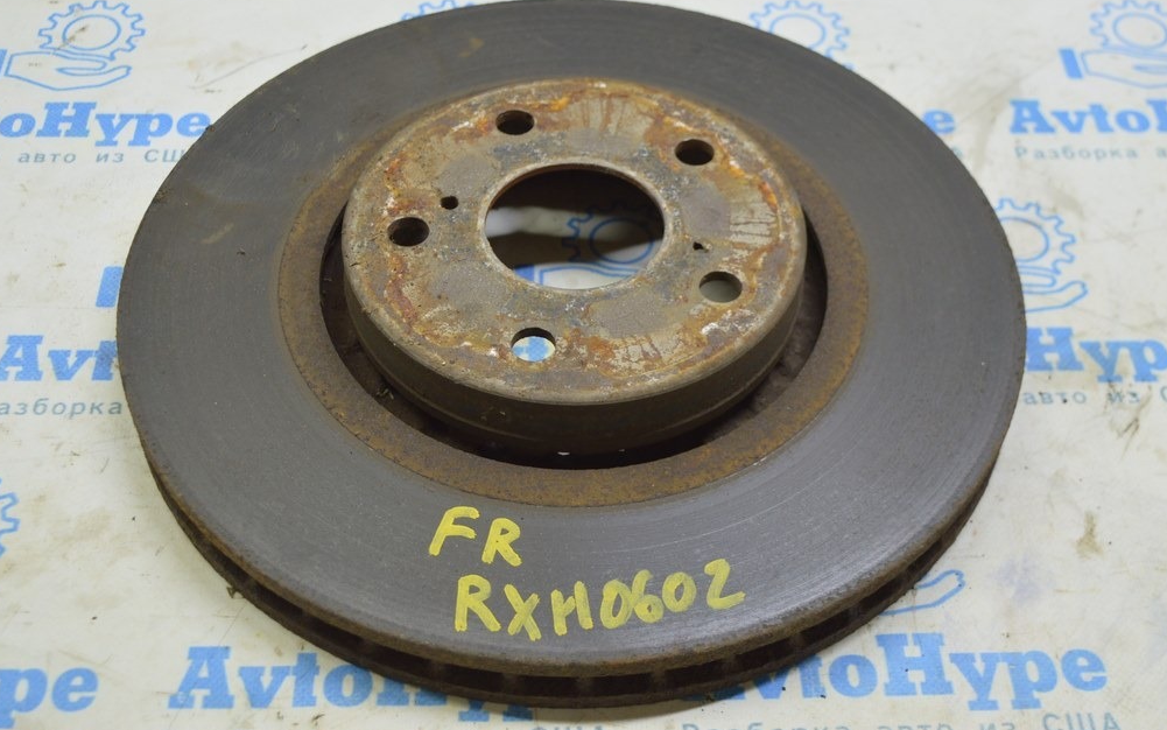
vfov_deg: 25.8
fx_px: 1590
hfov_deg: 40.3
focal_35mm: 50
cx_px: 581
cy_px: 342
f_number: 5.6
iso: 400
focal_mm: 32
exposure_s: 1/20
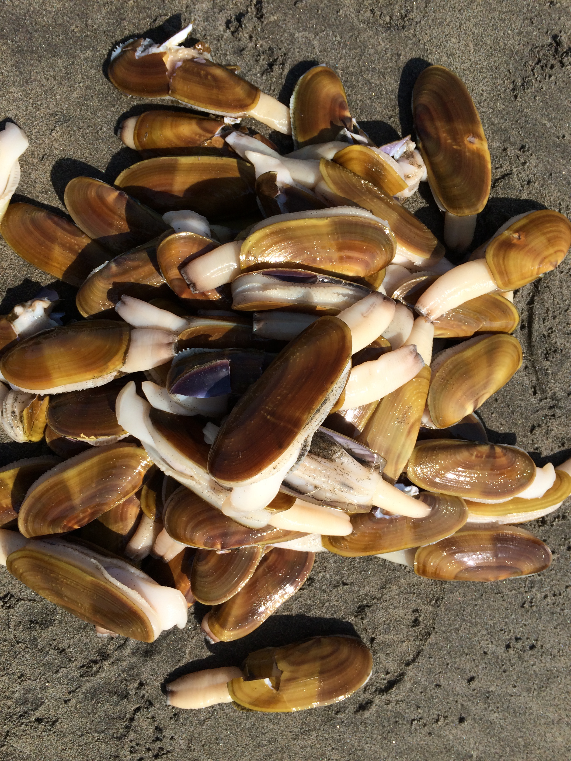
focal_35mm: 29
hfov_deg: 48.2
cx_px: 286
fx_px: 638
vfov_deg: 61.7
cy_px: 380
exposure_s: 1/2283
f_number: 2.2
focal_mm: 4.15
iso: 32
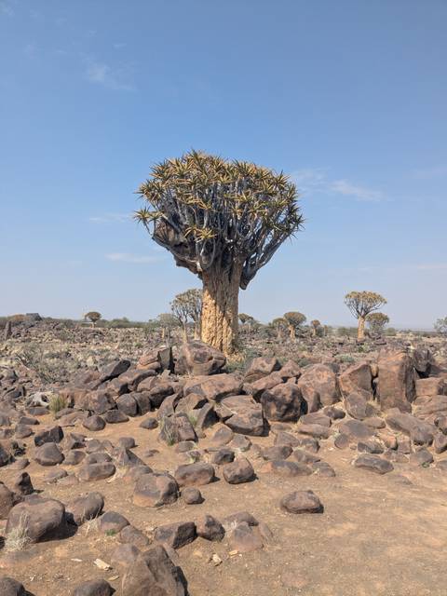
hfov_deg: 51.4
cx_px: 224
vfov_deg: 65.3
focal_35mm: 27
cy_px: 298
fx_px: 465
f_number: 1.73
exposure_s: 1/2336
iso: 48
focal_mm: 4.38
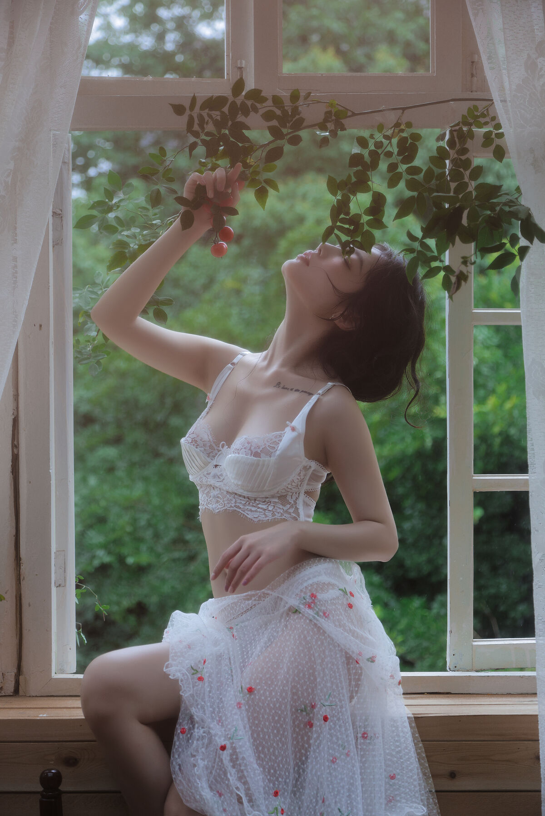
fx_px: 1634
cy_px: 408
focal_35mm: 72
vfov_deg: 28.1
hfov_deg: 18.9
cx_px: 272
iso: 800
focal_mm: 73
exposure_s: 1/400
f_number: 4
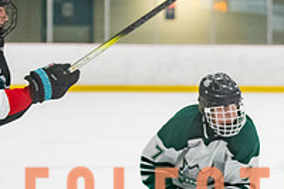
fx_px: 2909
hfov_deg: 5.6
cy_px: 201
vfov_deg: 3.7
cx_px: 308
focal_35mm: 369
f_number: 3.2
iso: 2000
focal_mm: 85
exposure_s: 1/640
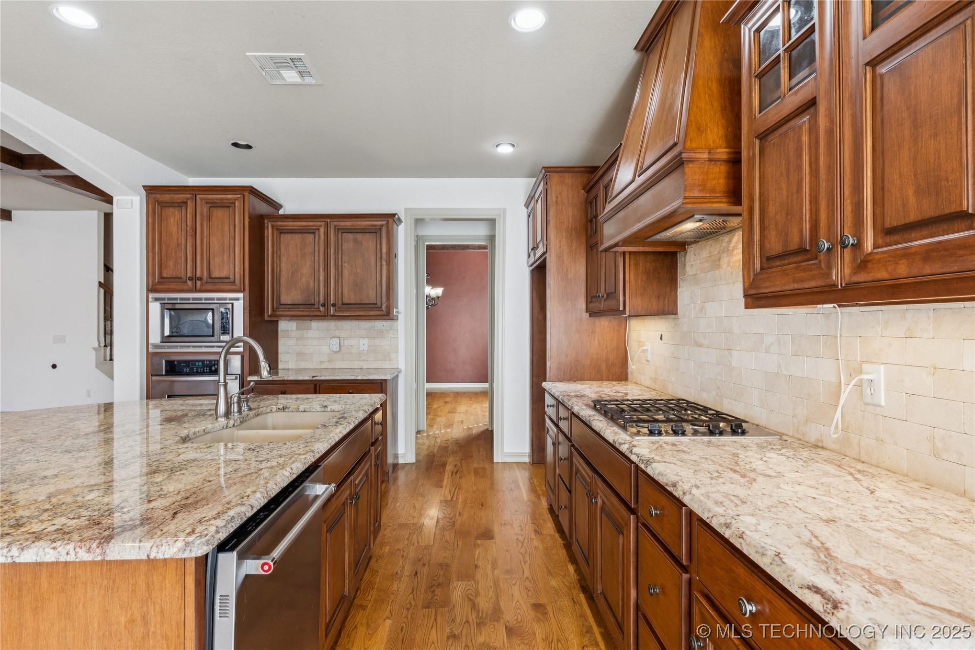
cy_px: 325
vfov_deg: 70.4
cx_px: 488
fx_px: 460
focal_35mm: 17
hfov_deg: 93.3
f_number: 13
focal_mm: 17
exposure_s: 1/15
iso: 640
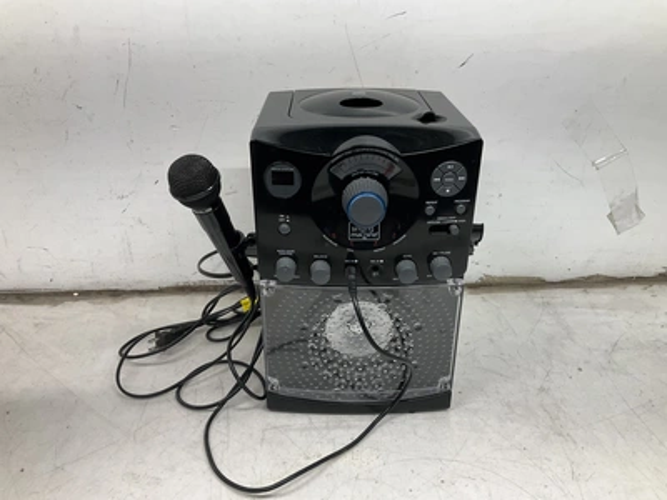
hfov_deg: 61.7
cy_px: 250
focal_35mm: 29
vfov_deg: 48.2
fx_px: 559
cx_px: 334
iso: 50
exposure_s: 1/120
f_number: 1.8
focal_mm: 3
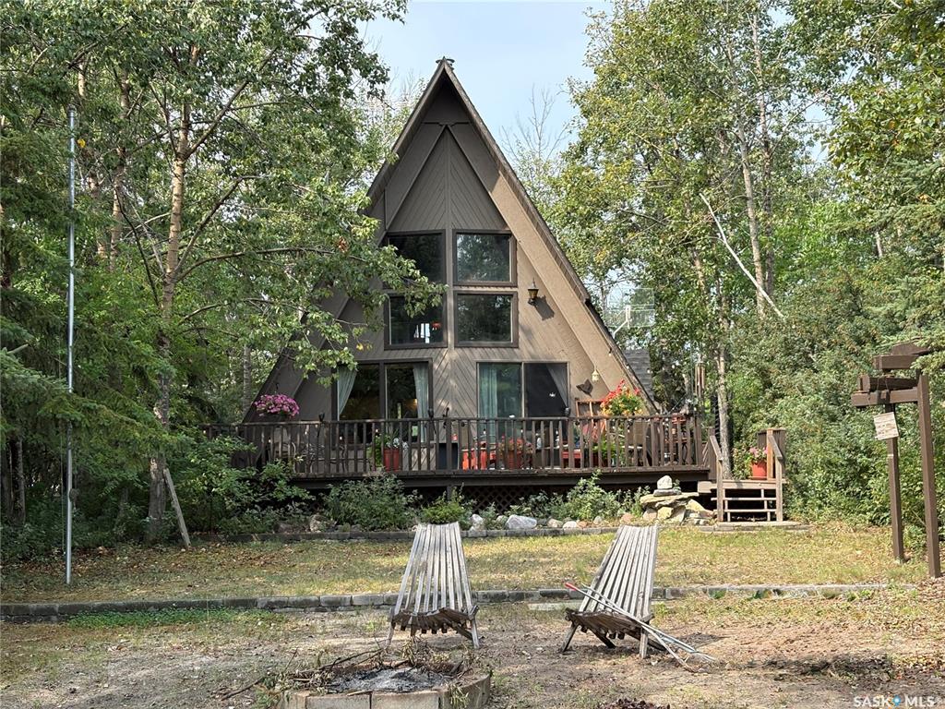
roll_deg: +1.6
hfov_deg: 36.8
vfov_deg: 28.0
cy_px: 354
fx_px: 1420
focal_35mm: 52
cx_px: 472
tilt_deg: +6.5
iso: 50
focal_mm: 5.96
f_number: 1.6
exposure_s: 1/920
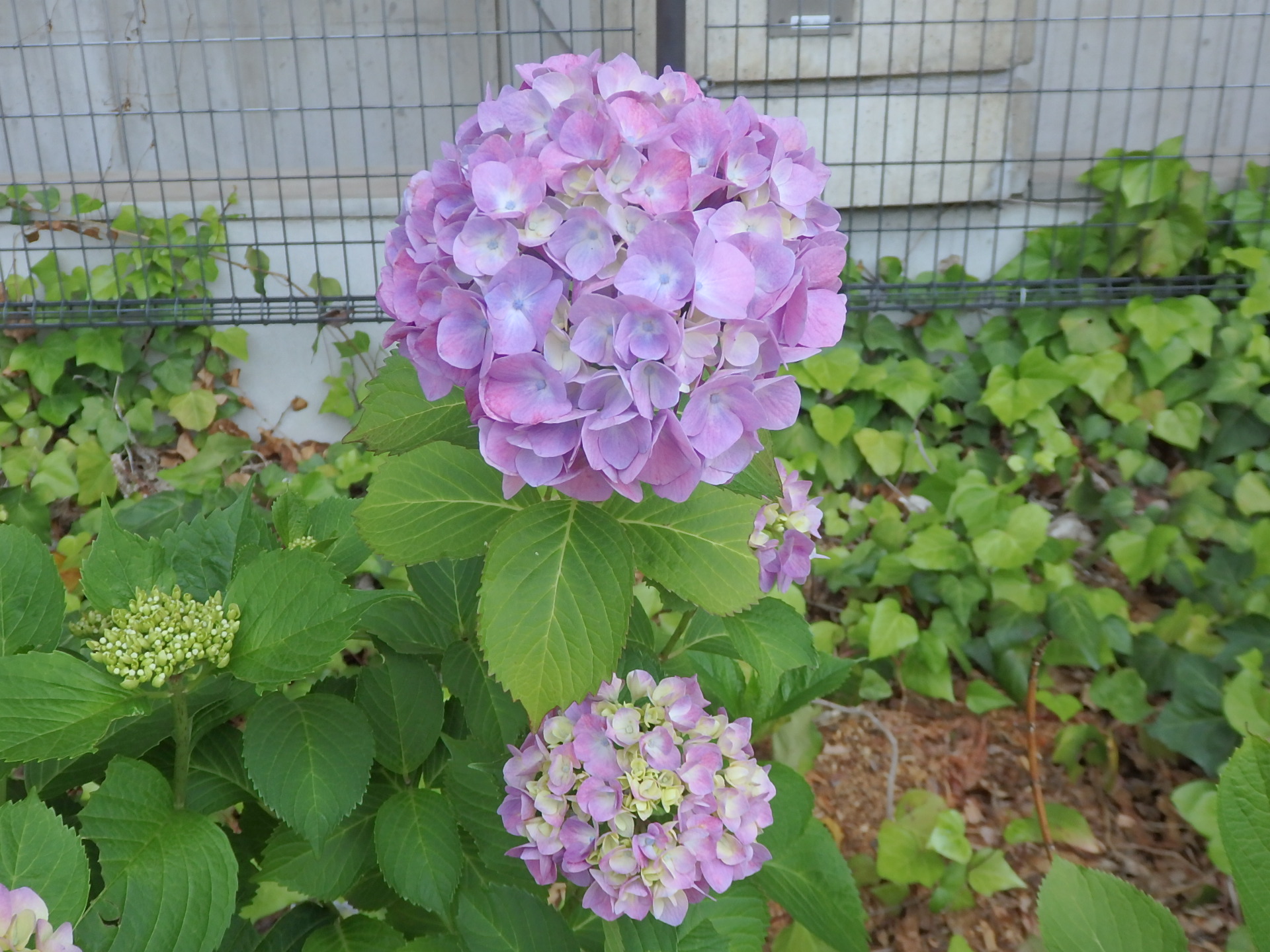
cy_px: 476
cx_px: 635
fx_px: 1468
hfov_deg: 46.8
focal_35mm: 40
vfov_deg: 36.0
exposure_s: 1/500
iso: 125
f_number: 3.7
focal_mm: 7.3
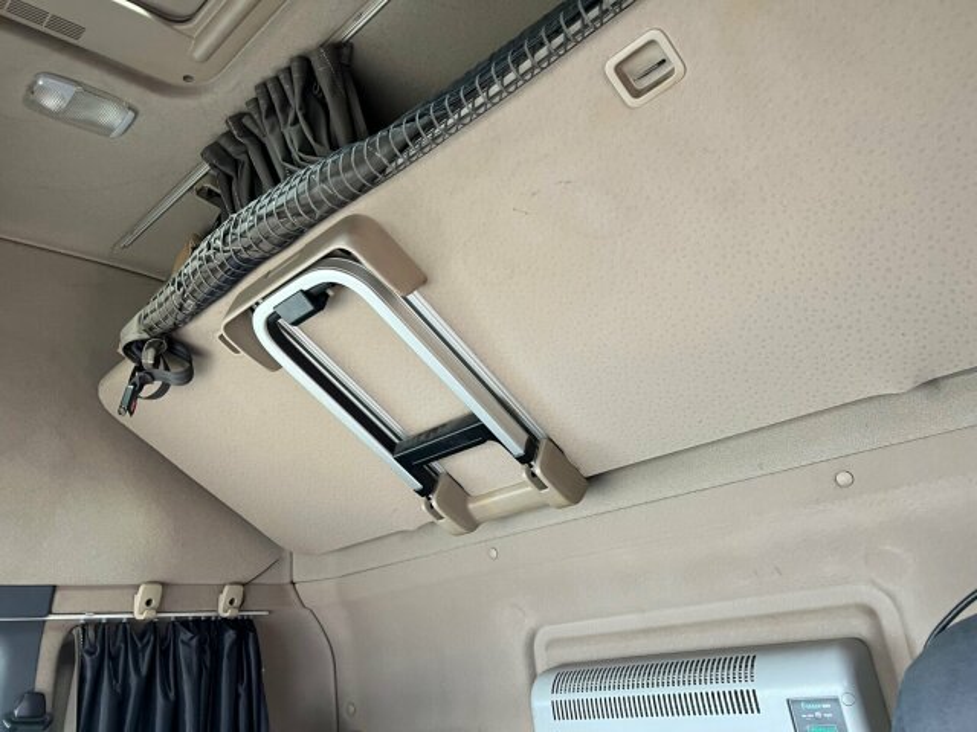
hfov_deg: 67.3
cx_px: 488
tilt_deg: +26.3
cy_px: 366
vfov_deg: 53.1
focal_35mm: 26
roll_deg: +5.9
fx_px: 734
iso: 160
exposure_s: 1/60
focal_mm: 5.7
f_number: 1.5
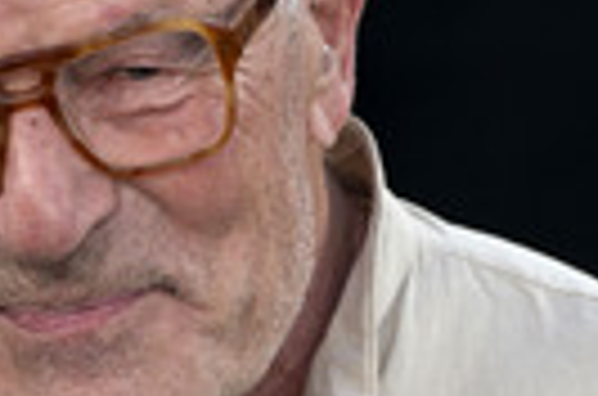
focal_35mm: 418
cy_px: 98
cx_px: 53
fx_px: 6927
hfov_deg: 4.9
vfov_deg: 3.3
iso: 400
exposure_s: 1/200
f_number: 4.5
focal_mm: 95
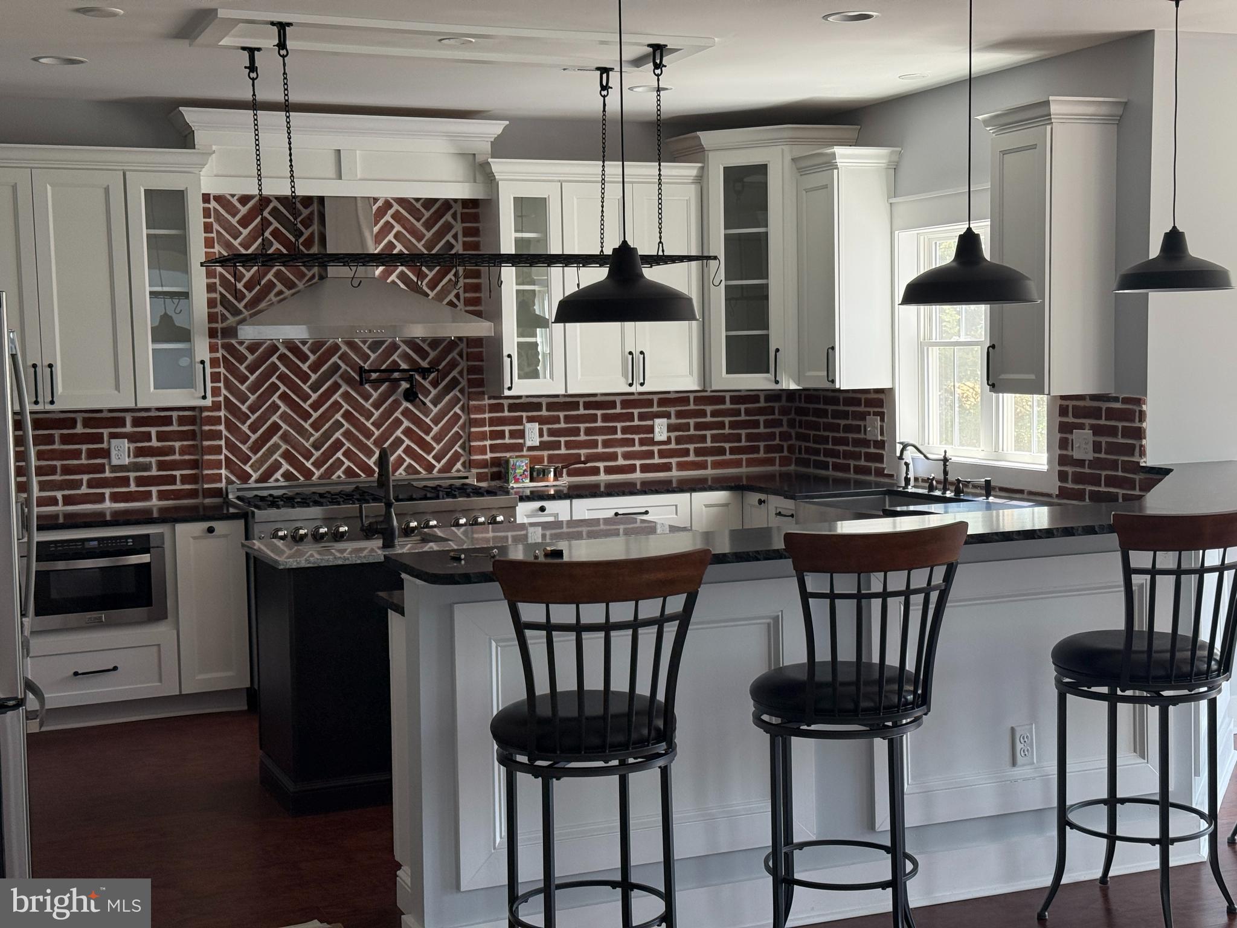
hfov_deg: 39.7
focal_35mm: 48
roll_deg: +0.8
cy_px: 464
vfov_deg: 30.3
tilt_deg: -4.2
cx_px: 618
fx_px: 1715
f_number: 1.78
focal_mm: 6.76
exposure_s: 1/117
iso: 200
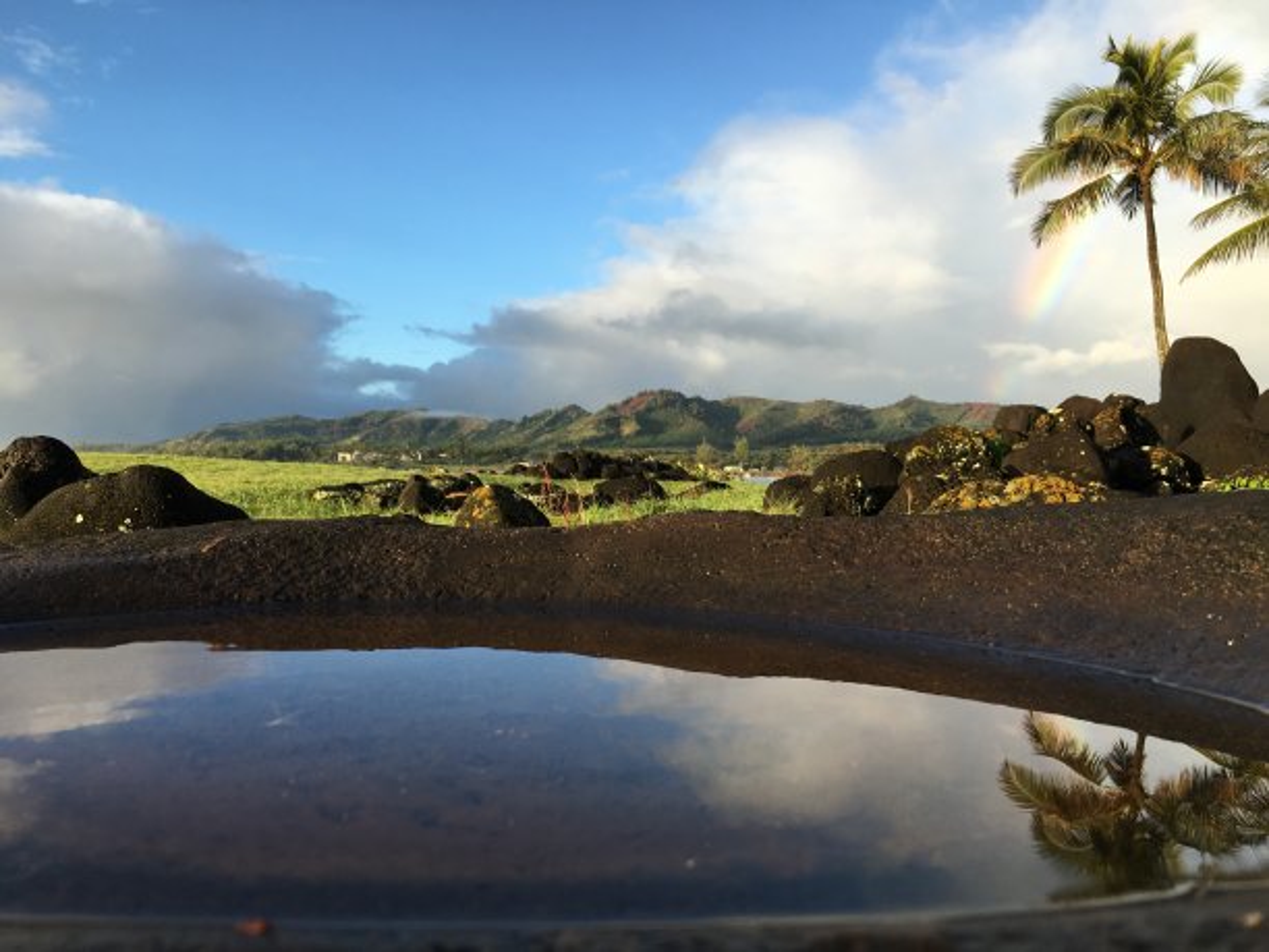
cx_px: 634
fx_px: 1063
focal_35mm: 29
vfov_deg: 48.2
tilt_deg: -0.3
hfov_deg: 61.7
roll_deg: -0.4
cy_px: 476
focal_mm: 4.15
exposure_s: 1/549
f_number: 2.2
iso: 25
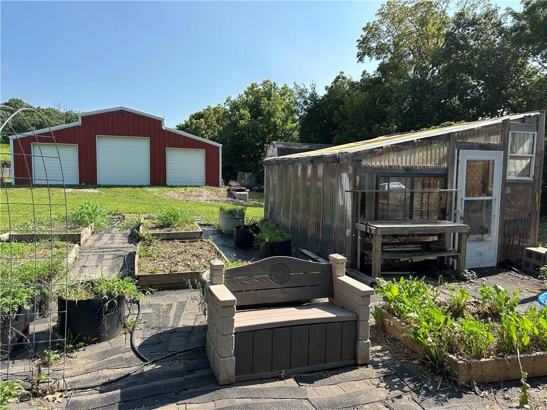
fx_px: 379
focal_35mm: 24
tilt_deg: -4.7
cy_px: 205
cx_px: 274
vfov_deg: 56.8
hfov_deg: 71.6
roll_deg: -1.5
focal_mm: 6.86
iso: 80
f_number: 1.78
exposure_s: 1/2110
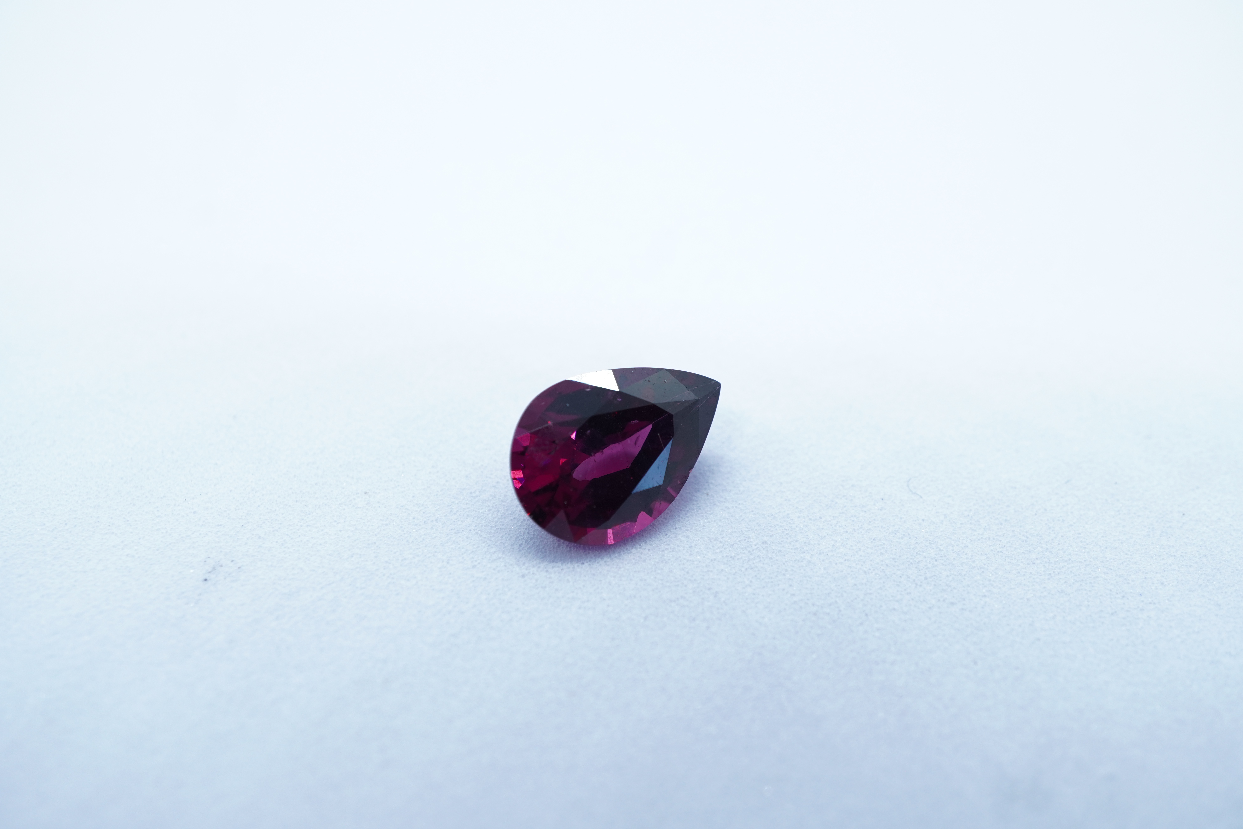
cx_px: 622
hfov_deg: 43.6
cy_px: 414
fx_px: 1554
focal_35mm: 45
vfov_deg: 29.9
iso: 640
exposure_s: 1/80
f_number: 6.3
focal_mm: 30
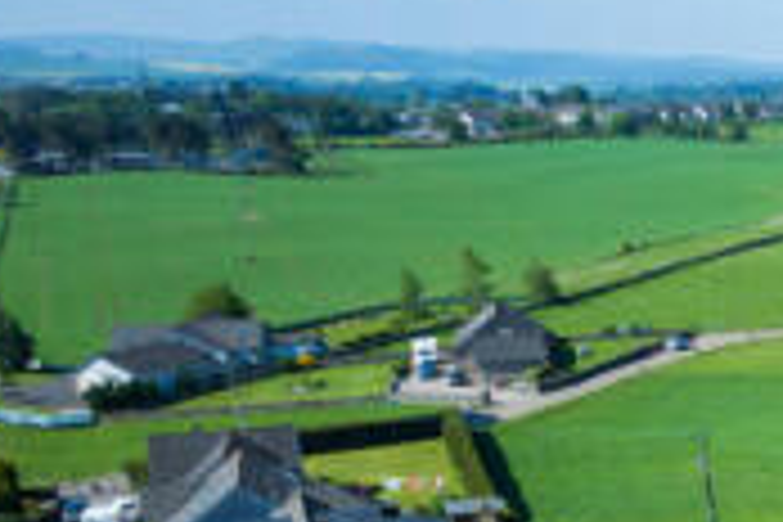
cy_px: 808
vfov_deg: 15.1
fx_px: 1805
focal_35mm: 83
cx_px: 1442
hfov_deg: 18.6
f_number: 2.8
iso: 100
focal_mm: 8.38
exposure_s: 1/200
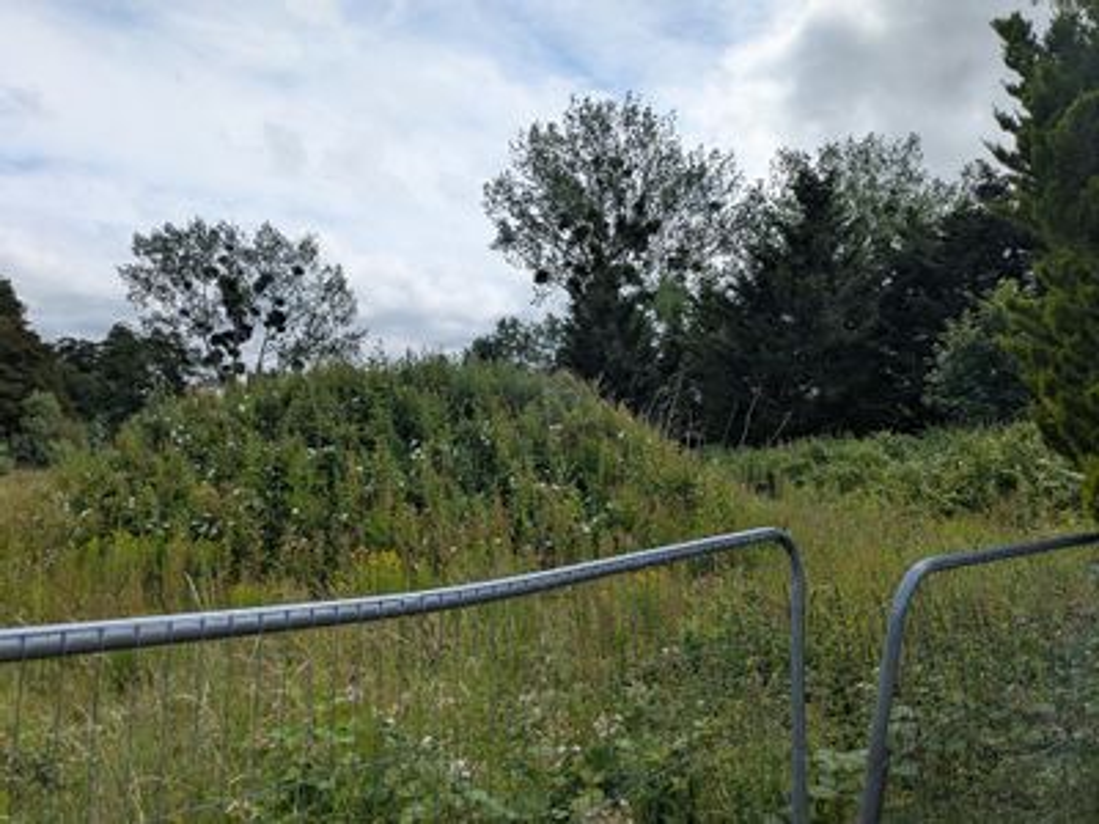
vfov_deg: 54.9
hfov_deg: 69.4
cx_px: 550
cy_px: 412
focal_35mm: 25
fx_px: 794
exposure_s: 1/2959
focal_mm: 5.43
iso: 50
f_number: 1.89
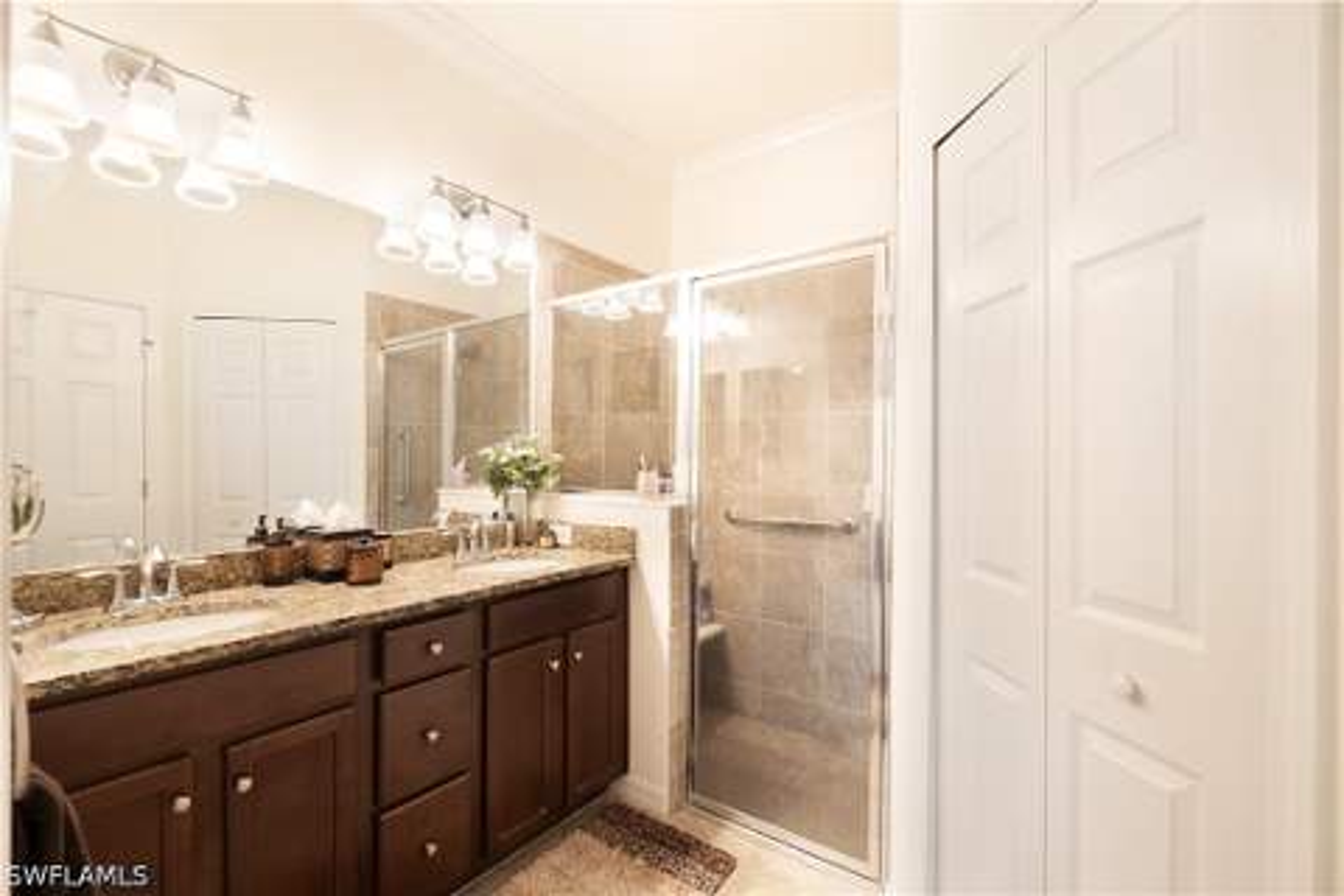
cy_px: 448
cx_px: 672
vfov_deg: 77.3
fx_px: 560
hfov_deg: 100.4
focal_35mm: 15
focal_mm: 10
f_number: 4.5
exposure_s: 1/70
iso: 1250
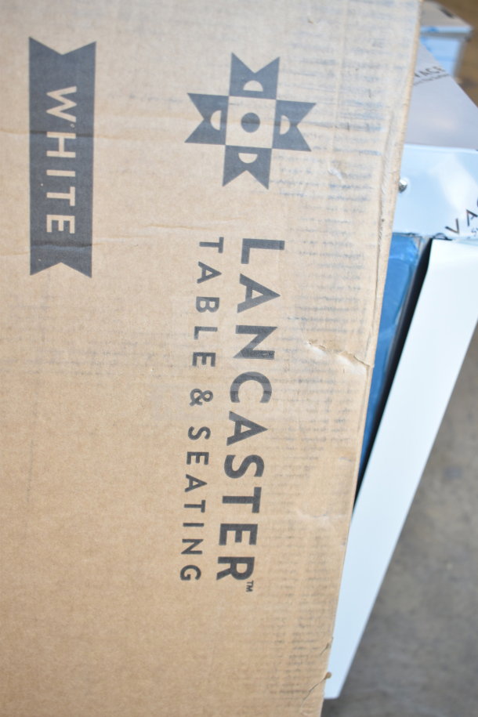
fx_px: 777
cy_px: 358
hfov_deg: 34.2
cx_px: 239
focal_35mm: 39
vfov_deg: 49.6
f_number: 4
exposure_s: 1/40
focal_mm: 26
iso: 250
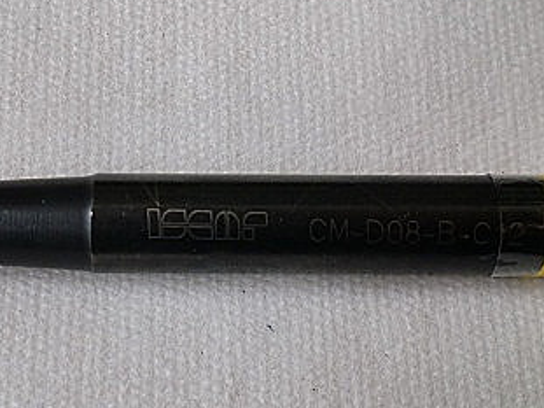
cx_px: 210
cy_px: 240
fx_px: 1131
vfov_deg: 20.4
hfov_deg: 27.0
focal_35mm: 72
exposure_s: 1/60
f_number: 3.1
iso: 100
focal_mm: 6.3
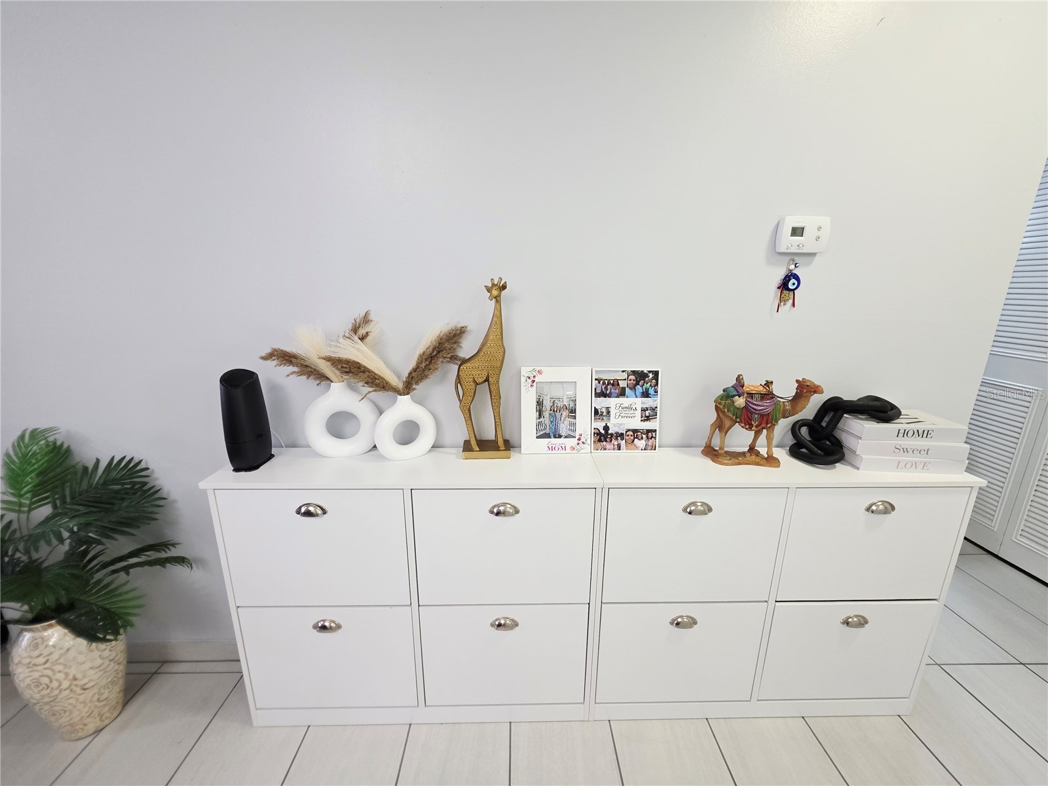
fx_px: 394
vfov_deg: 89.9
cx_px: 524
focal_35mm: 13
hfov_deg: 106.2
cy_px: 393
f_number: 1.9
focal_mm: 2.2
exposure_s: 1/120
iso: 250
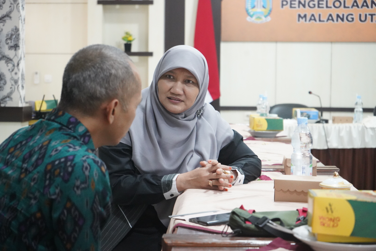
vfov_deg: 19.5
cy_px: 126
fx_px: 732
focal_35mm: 70
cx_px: 188
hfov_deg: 28.8
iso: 16000
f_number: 5.6
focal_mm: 70
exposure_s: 1/160
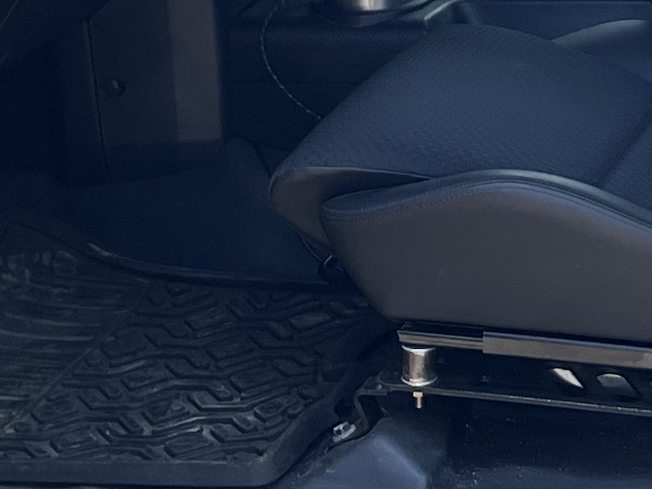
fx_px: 2637
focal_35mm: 140
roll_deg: +1.8
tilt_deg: -15.3
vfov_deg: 10.5
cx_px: 860
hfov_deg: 13.6
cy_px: 62
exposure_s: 1/445
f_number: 1.5
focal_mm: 5.7
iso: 50
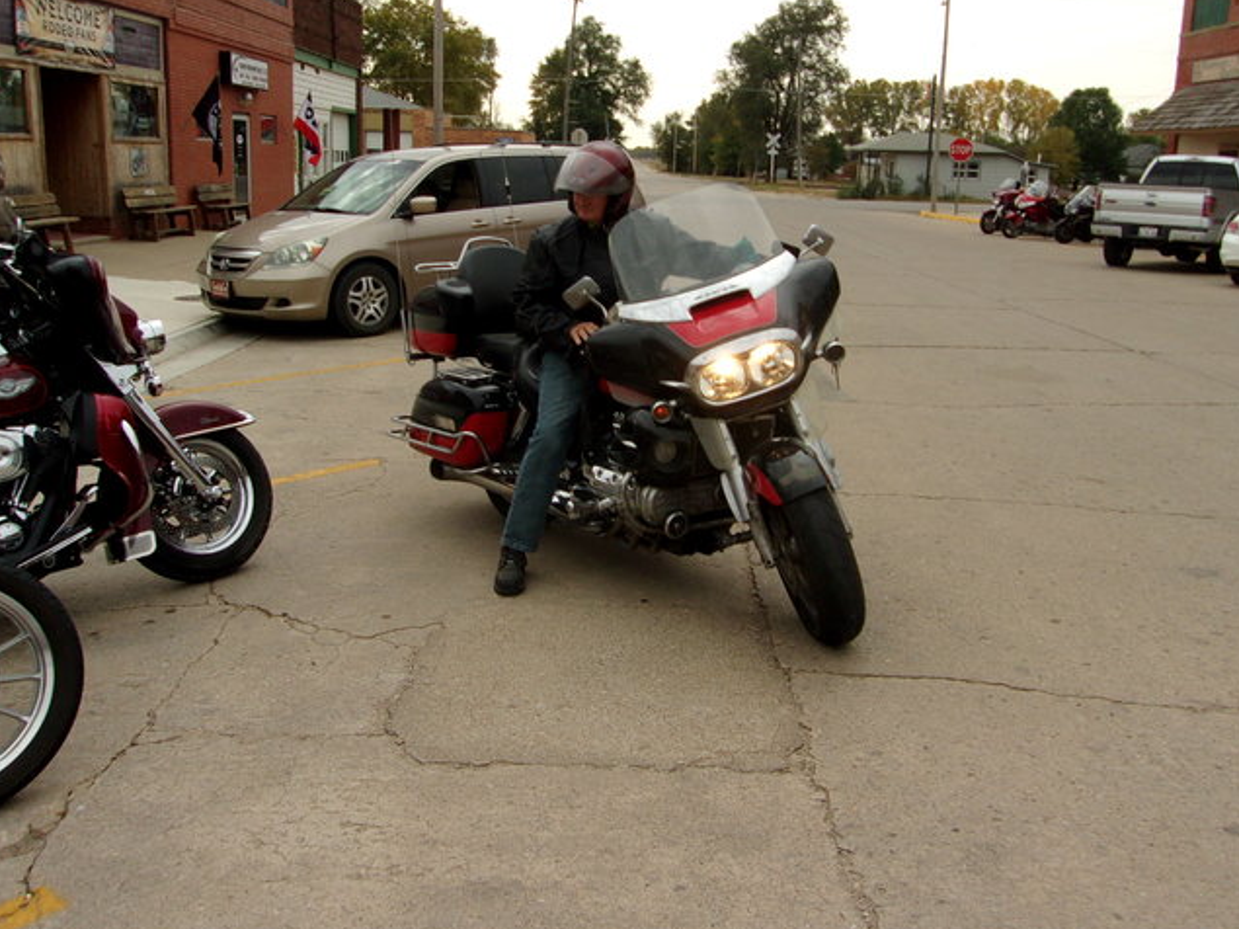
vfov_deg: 41.7
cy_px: 404
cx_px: 638
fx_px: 1217
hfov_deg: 54.0
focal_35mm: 34
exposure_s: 1/56
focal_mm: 4.9
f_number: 10.4
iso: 80
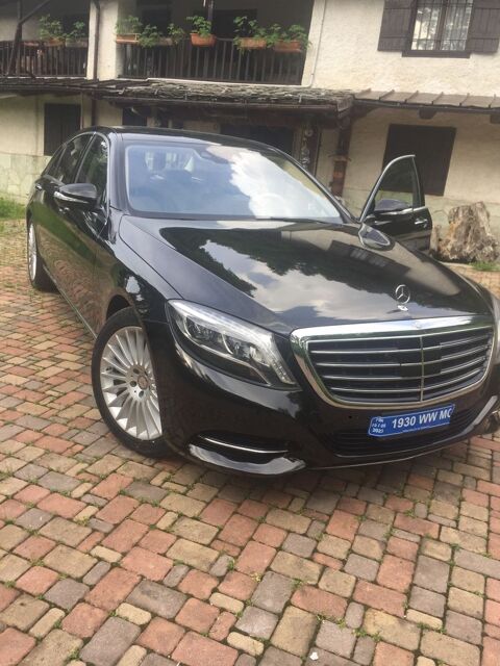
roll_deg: -6.4
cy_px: 333
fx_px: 559
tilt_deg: -15.3
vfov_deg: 61.7
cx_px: 250
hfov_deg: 48.2
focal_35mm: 29
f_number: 2.2
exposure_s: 1/350
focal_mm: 4.15
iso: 32
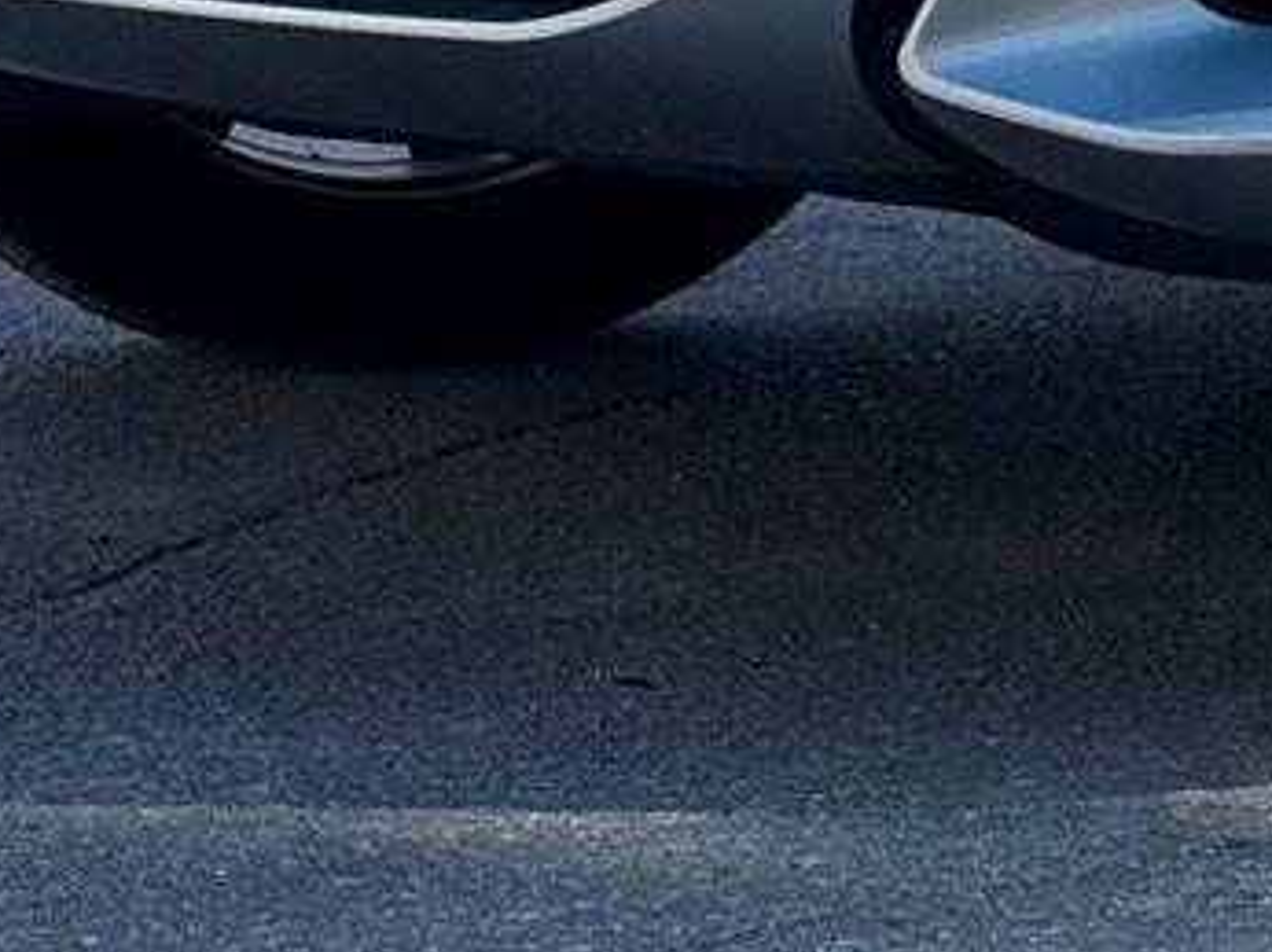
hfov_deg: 8.6
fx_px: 8152
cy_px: -989
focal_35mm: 222
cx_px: 2176
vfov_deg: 6.5
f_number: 1.78
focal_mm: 6.76
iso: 80
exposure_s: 1/5587
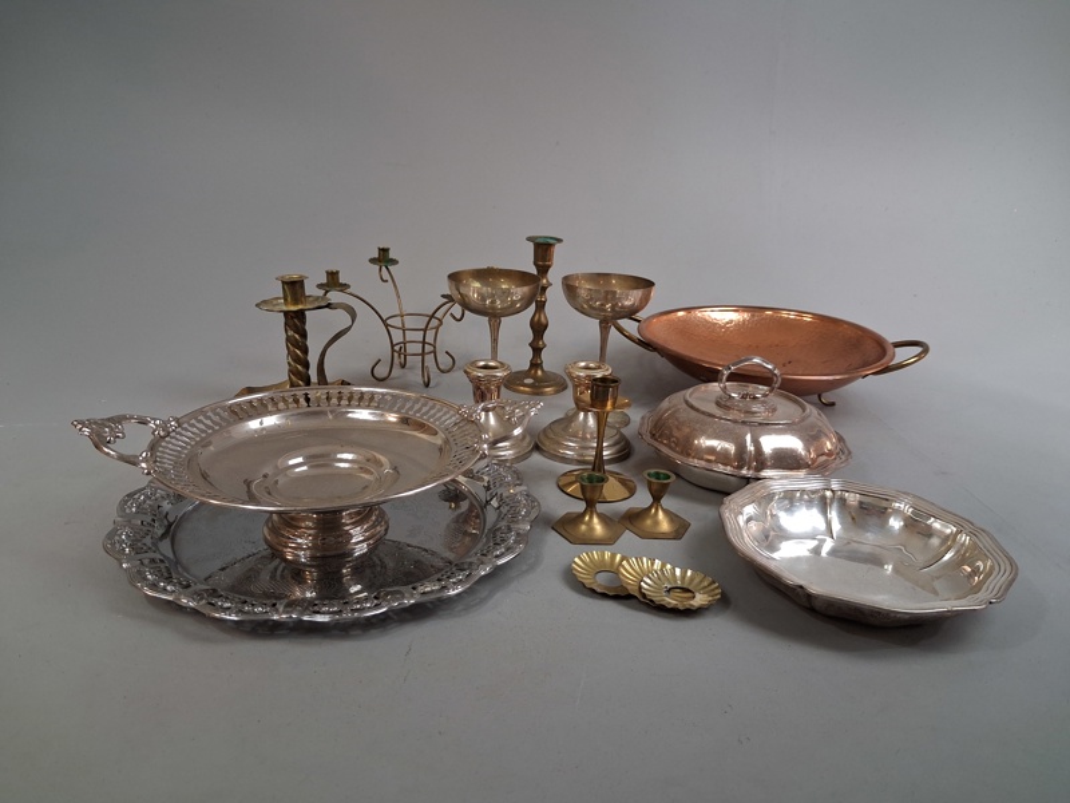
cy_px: 402
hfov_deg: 65.3
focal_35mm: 27
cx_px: 535
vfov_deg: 51.4
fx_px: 835
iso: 250
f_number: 1.8
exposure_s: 1/50
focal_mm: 4
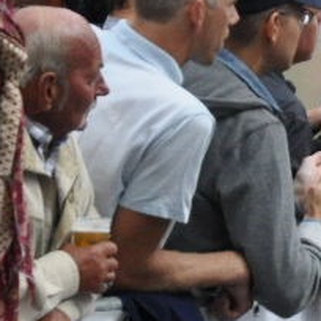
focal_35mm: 601
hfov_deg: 2.9
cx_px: 952
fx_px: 6302
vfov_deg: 2.9
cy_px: 352
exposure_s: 1/2000
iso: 1250
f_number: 7.1
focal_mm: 75
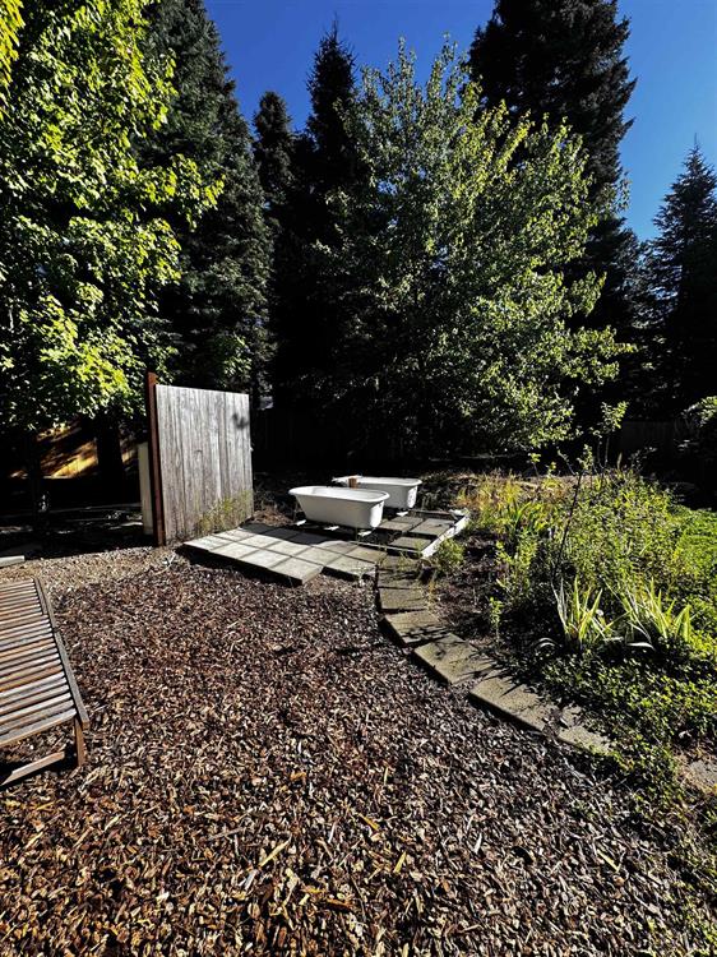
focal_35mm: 14
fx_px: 387
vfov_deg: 102.1
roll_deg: +1.7
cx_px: 358
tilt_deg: -12.9
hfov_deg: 85.6
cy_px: 478
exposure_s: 1/779
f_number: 2.2
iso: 40
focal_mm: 2.22
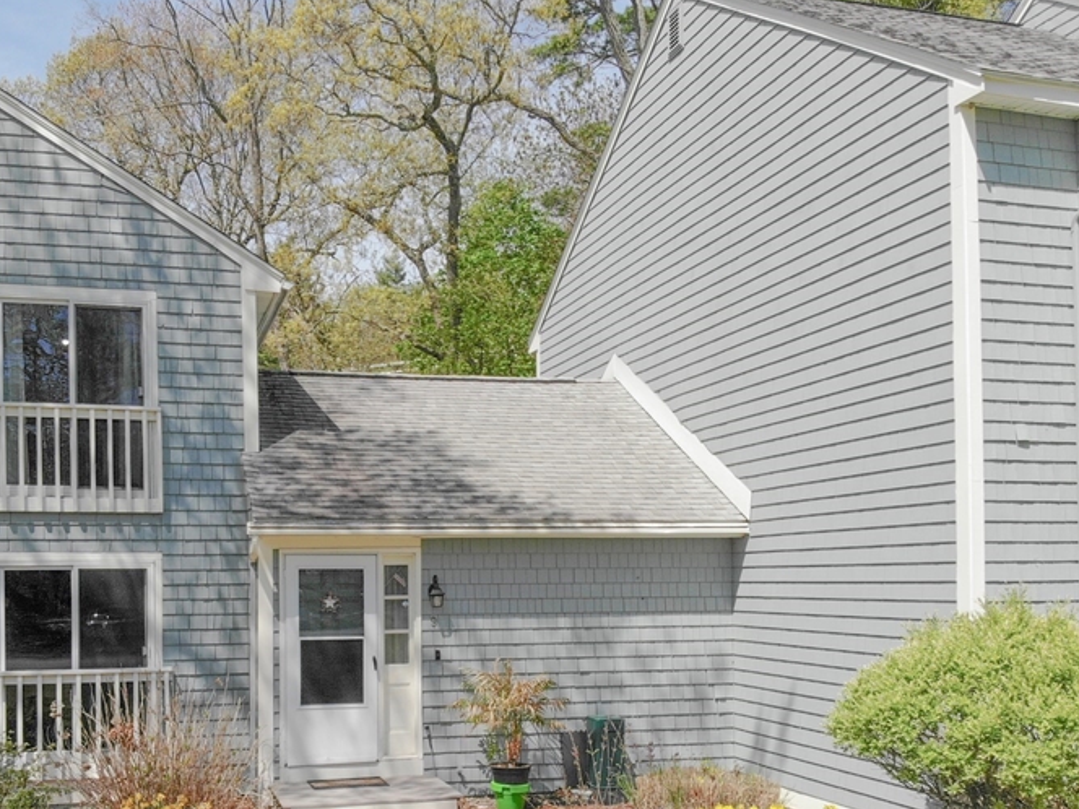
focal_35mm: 37
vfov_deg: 38.0
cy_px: 578
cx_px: 414
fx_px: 1153
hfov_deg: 49.7
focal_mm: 4.5
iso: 101
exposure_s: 1/843
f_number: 2.8
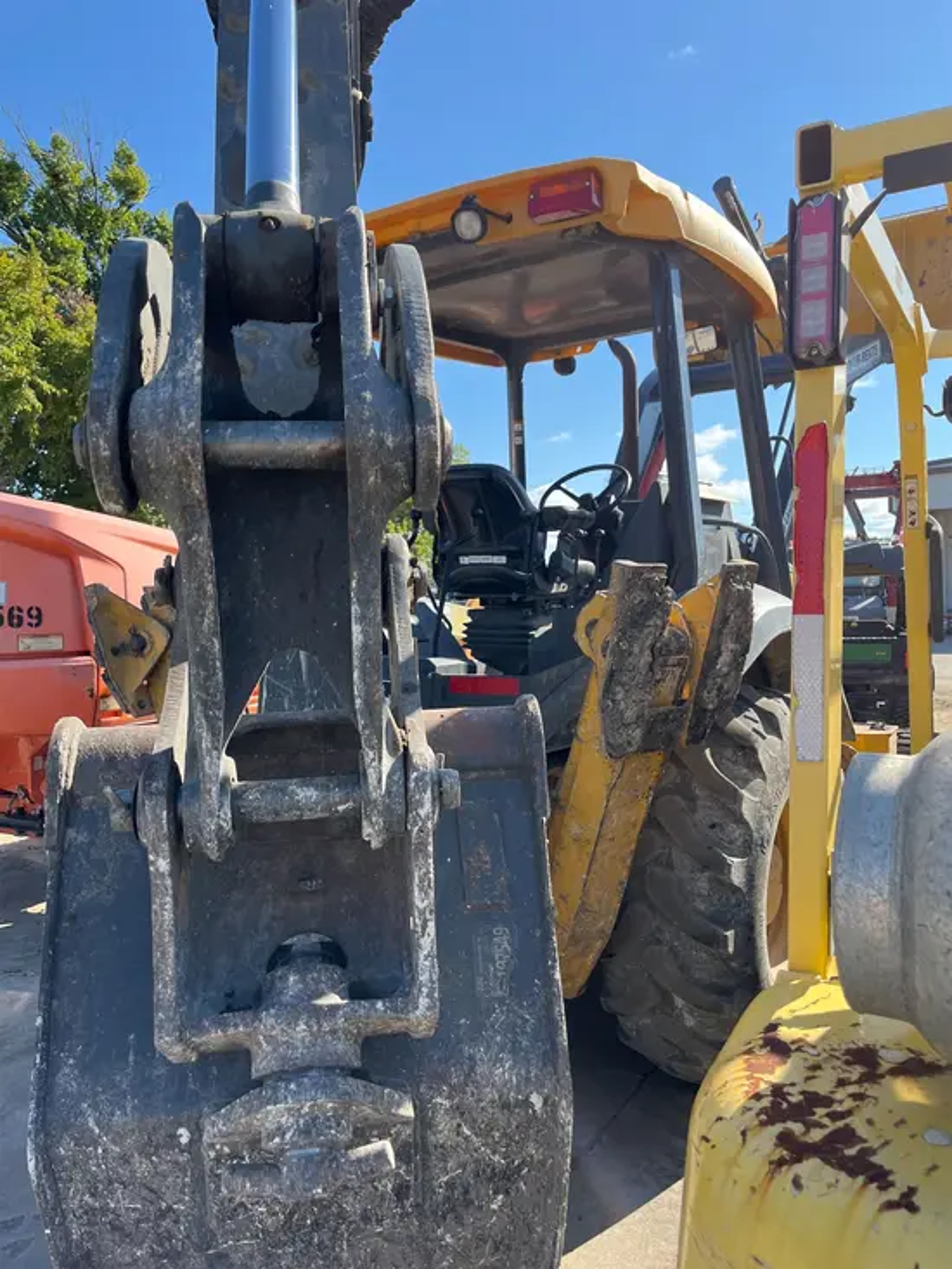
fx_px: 953
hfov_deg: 53.1
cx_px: 476
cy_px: 634
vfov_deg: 67.3
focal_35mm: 26
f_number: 1.6
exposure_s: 1/1266
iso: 50
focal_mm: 5.1
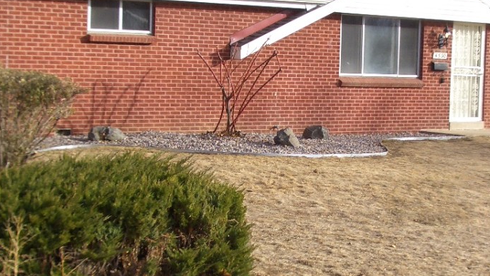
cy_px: 141
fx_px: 1014
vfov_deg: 15.5
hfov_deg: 27.1
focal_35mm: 78
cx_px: 276
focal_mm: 6.8
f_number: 4.6
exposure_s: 1/160
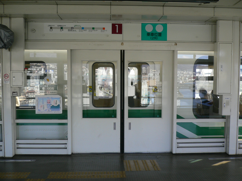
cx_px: 119
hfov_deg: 51.4
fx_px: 252
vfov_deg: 39.7
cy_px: 88
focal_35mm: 36
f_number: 2.8
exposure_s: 1/160
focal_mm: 5.8
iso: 80
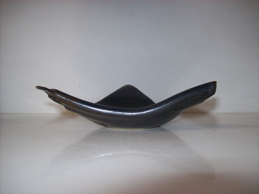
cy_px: 97
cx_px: 130
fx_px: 269
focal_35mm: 36
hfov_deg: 51.4
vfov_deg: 39.6
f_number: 2.7
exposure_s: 1/64
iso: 80
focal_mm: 6
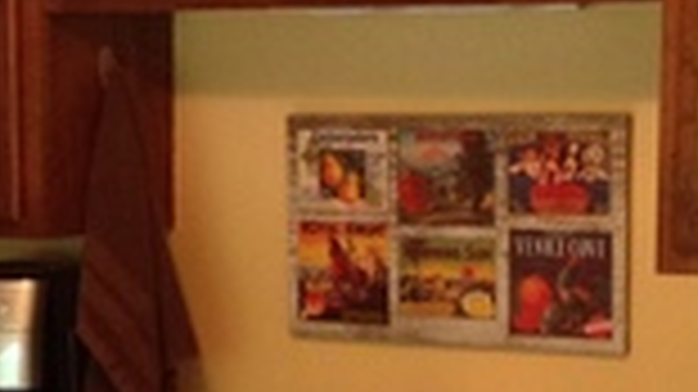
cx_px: 135
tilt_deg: -9.8
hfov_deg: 14.4
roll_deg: +0.5
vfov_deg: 8.1
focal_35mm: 148
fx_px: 2738
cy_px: 473
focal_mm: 4.12
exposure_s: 1/20
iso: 200
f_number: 2.4
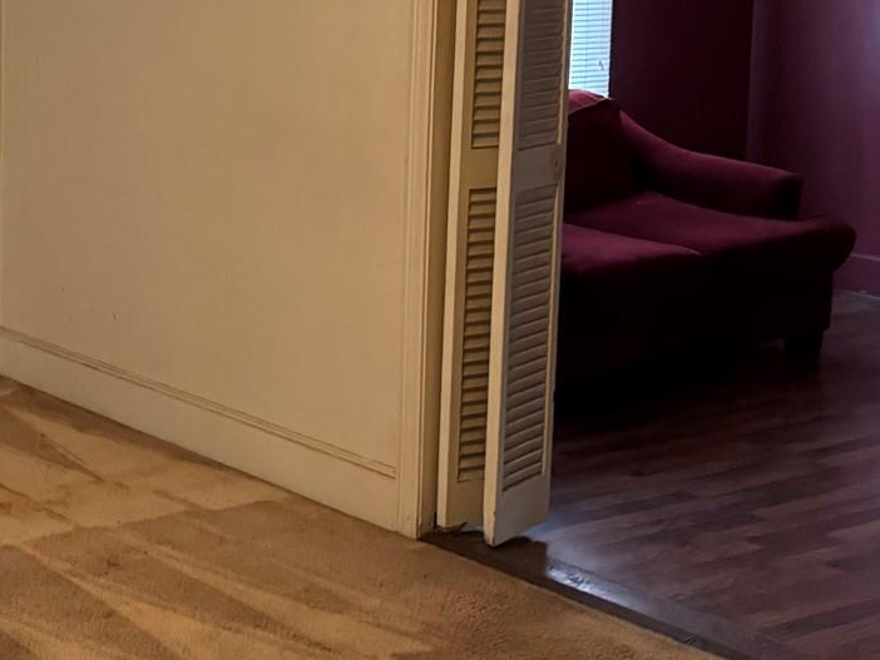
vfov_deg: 20.6
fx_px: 1780
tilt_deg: -7.3
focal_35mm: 70
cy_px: 81
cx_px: -197
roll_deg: +1.3
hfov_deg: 24.9
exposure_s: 1/60
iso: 800
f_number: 1.78
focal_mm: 6.76
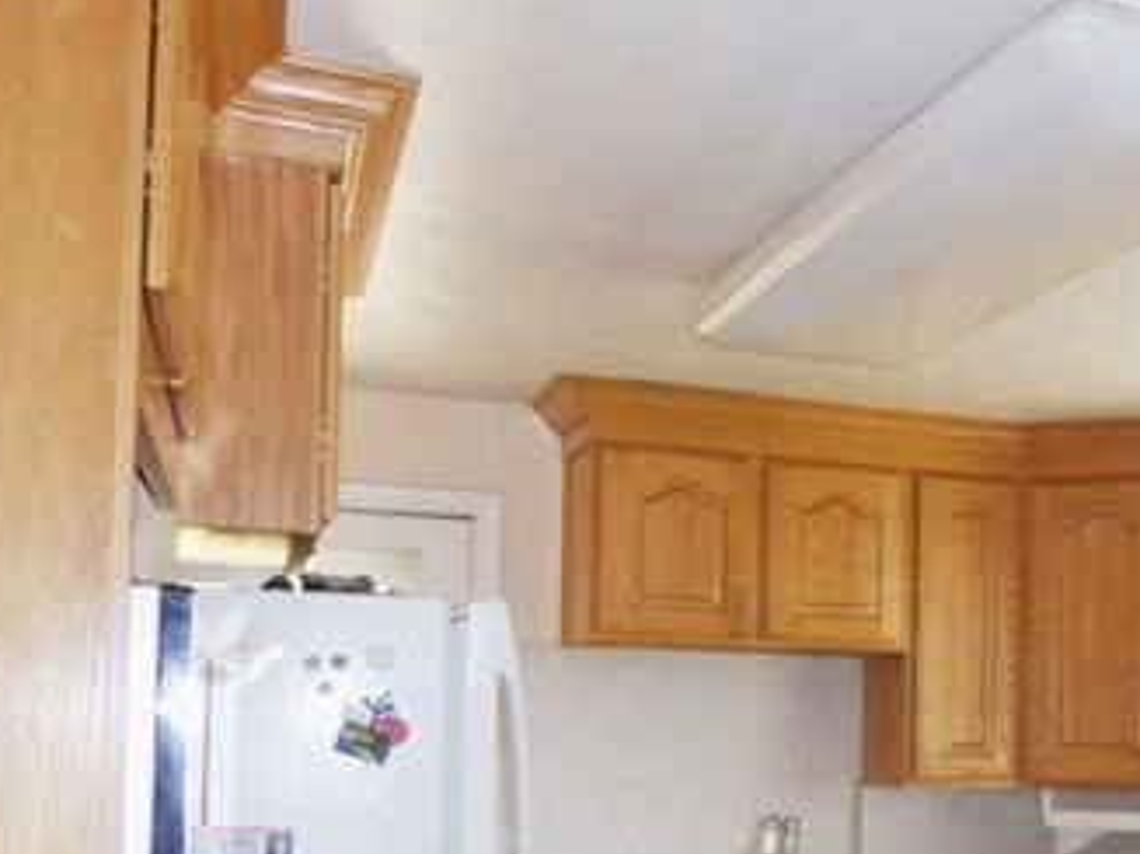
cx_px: 1008
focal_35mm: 47
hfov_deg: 38.0
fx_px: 1547
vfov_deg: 29.9
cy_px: 715
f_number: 3.3
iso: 320
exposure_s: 1/60
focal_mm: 4.3
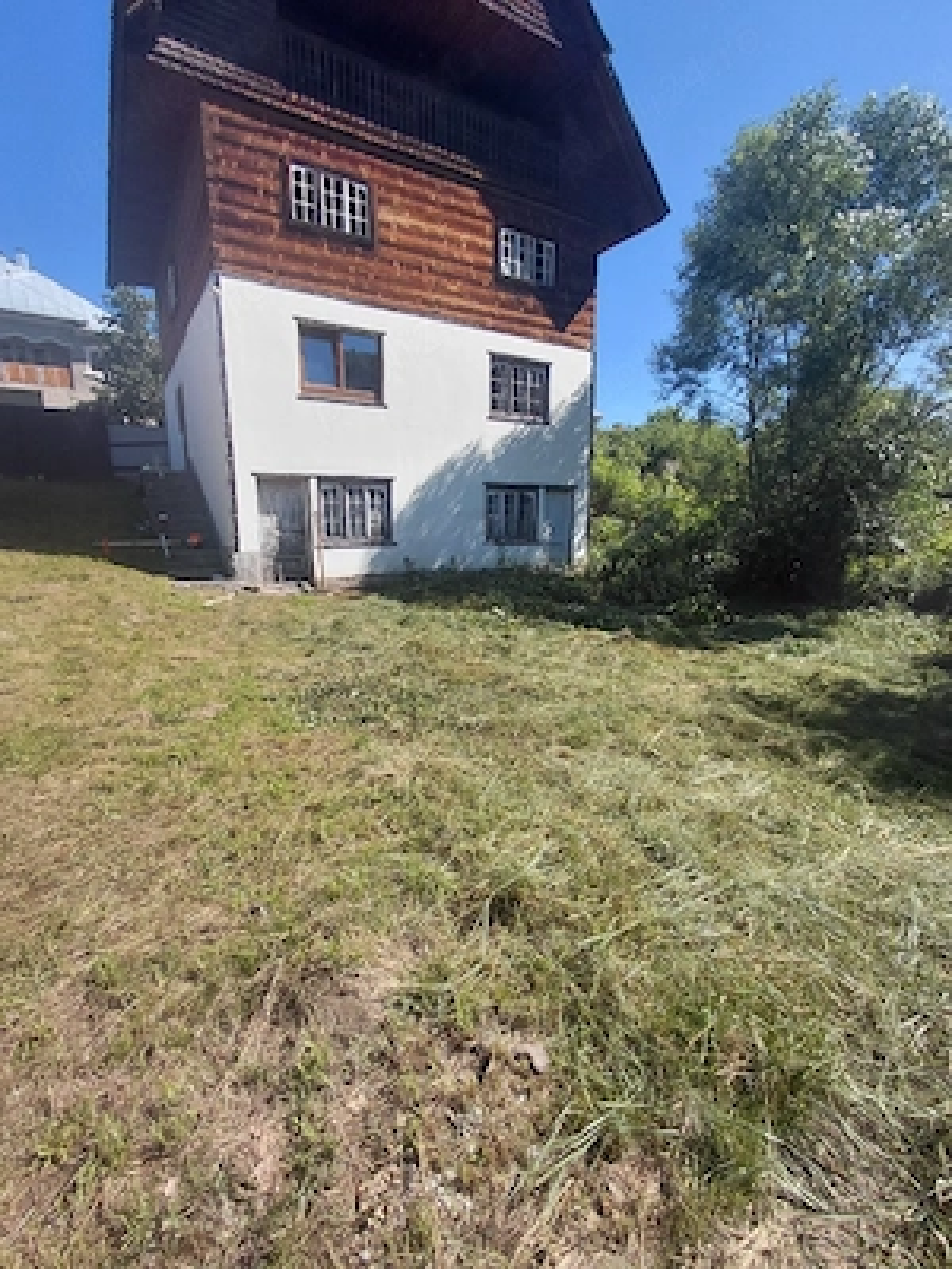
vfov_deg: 94.5
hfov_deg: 78.1
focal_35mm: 16
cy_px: 634
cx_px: 476
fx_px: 587
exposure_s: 1/1429
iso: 40
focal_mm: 1.64
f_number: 2.2
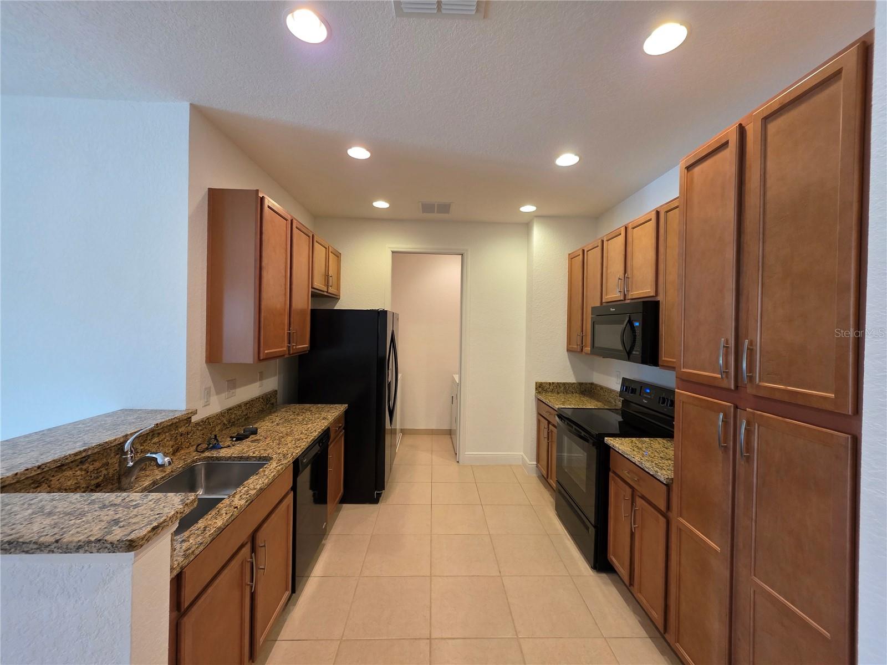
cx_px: 444
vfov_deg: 89.9
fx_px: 333
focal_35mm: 13
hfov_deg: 106.2
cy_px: 332
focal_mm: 2.2
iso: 250
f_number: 1.9
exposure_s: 1/60
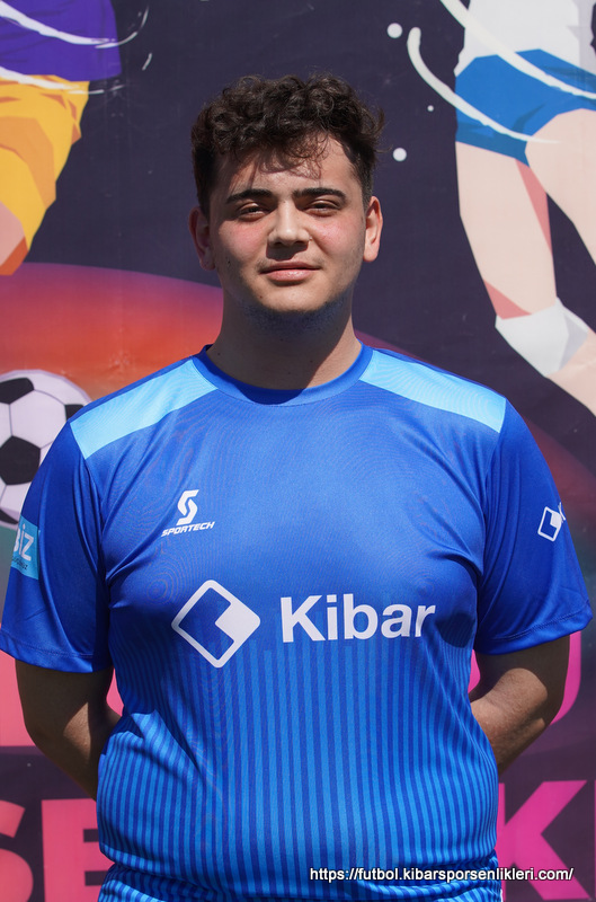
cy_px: 451
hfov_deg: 13.0
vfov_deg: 19.5
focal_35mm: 105
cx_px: 298
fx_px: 2622
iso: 100
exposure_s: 1/1000
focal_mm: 70
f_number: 5
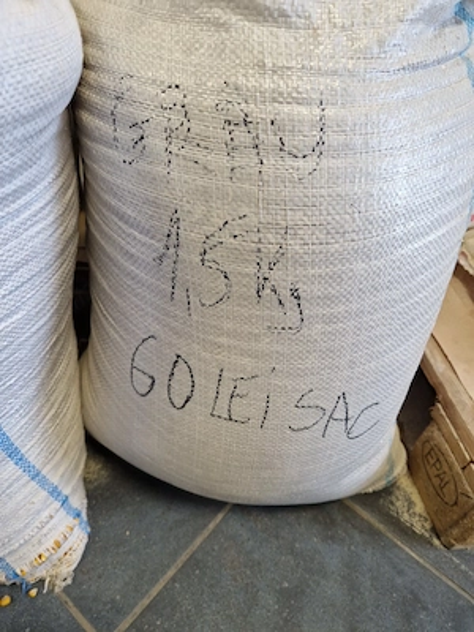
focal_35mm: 23
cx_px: 237
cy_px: 316
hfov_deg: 58.9
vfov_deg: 73.9
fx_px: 420
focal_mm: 5.4
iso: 50
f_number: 1.8
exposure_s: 1/182
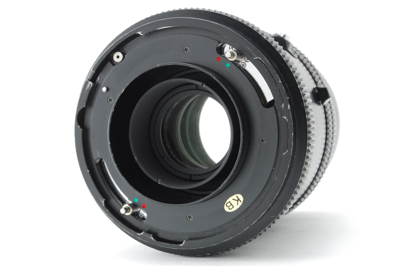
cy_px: 133
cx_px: 198
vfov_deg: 16.6
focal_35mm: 82
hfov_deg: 24.6
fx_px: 912
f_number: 16
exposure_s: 1/125
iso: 400
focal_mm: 55
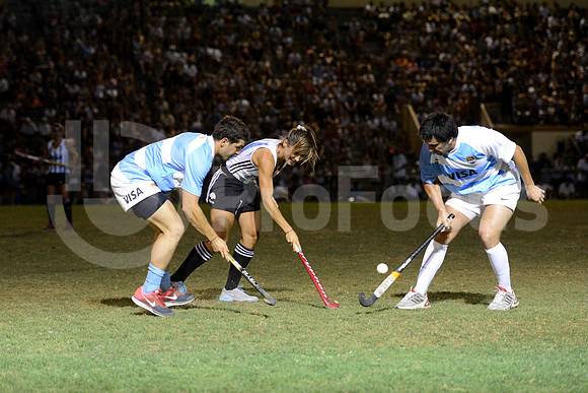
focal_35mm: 102
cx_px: 294
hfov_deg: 20.0
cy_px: 196
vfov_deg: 13.4
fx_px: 1666
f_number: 2.8
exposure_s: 1/640
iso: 6400
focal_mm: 102
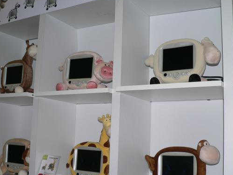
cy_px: 98
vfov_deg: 31.5
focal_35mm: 46
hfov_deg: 41.2
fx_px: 310
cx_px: 105
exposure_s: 1/250
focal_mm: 6
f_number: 2.8
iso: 80
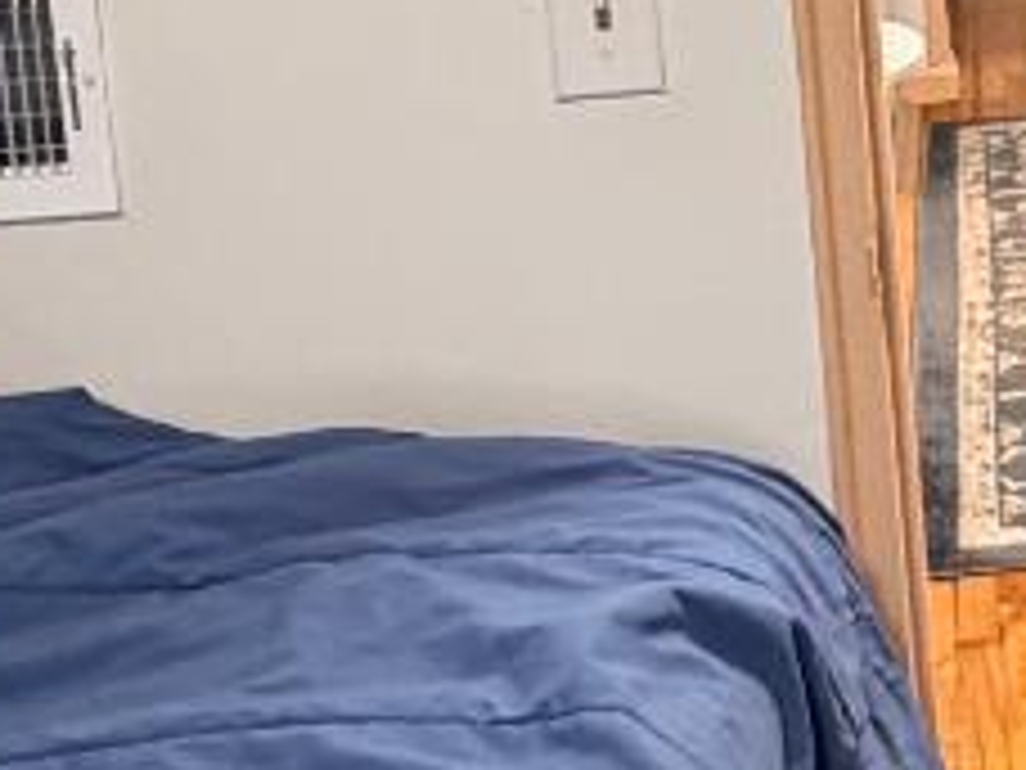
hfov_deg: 19.8
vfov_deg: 15.5
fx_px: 2727
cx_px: 1296
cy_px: -155
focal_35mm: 92
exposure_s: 1/60
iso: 320
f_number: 2.2
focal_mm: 2.22
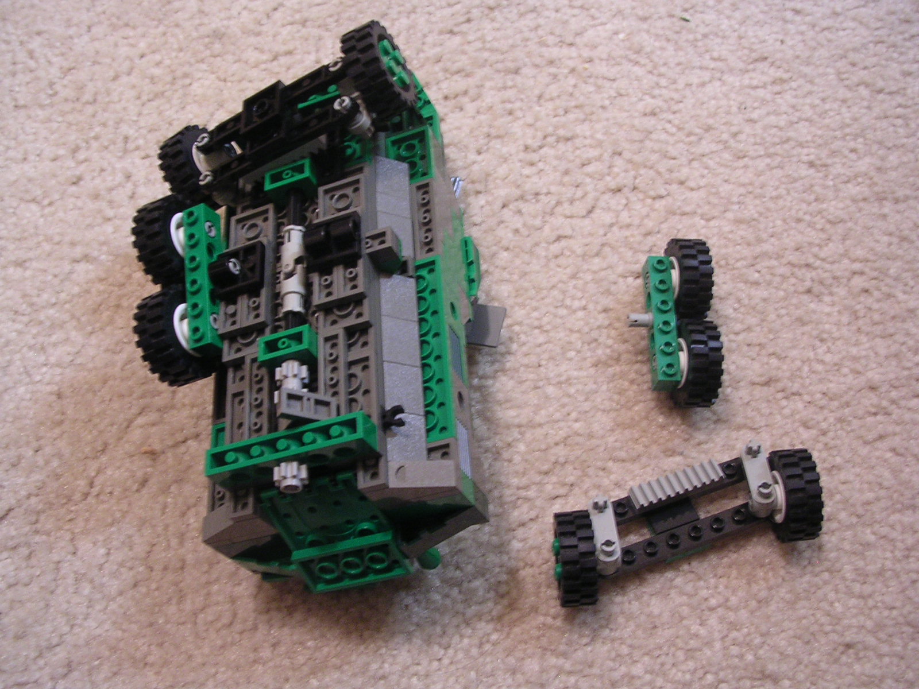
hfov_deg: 49.0
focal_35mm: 38
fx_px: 1009
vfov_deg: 37.7
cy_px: 344
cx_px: 460
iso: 212
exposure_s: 1/3.6
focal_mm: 5.8
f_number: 2.8
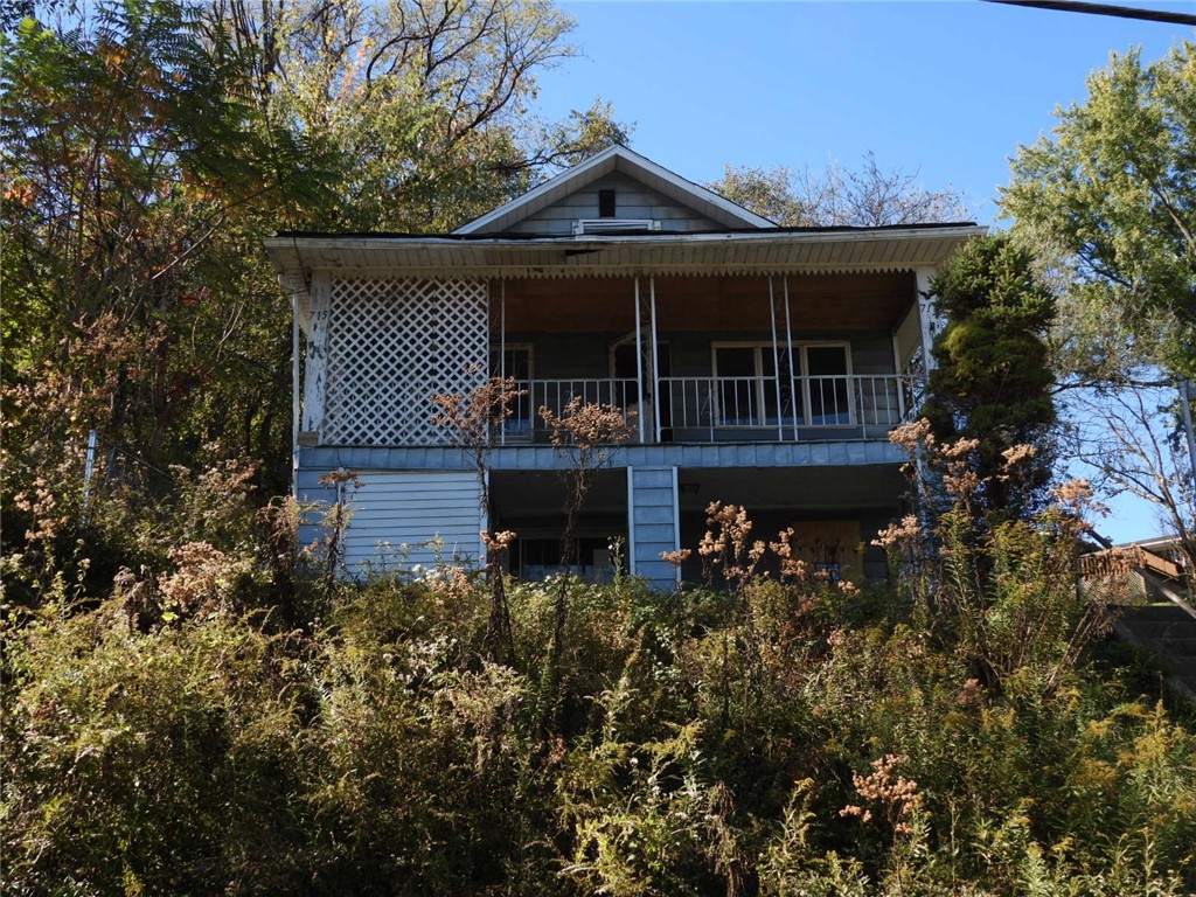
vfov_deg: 36.0
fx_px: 1382
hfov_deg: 46.8
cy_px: 448
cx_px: 598
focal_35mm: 40
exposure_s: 1/500
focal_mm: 7.1
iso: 100
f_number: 3.2
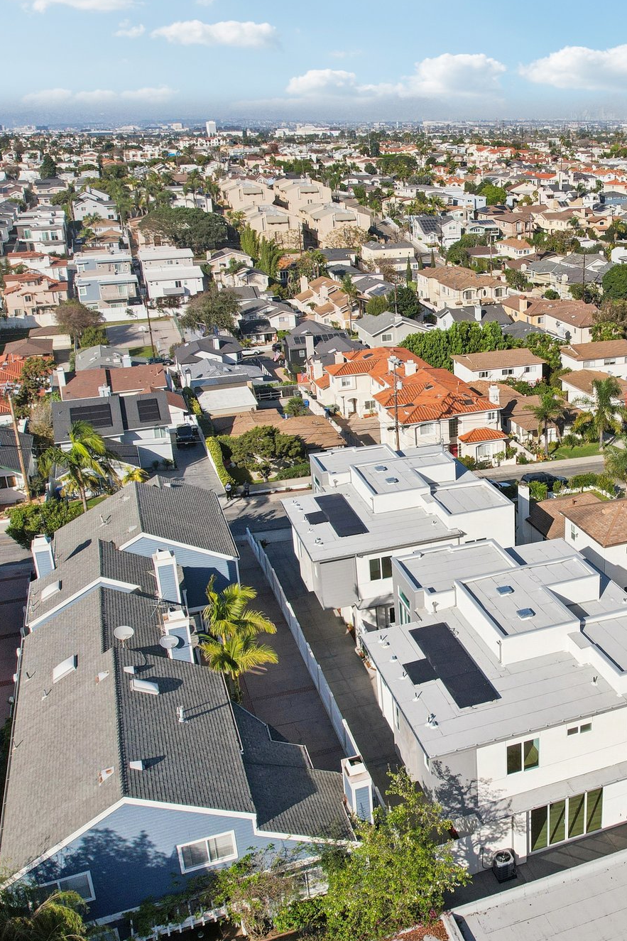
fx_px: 888
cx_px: 550
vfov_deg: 55.8
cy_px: 476
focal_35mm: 34
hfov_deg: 36.7
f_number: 2.8
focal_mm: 8.4
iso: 160
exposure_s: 1/4000
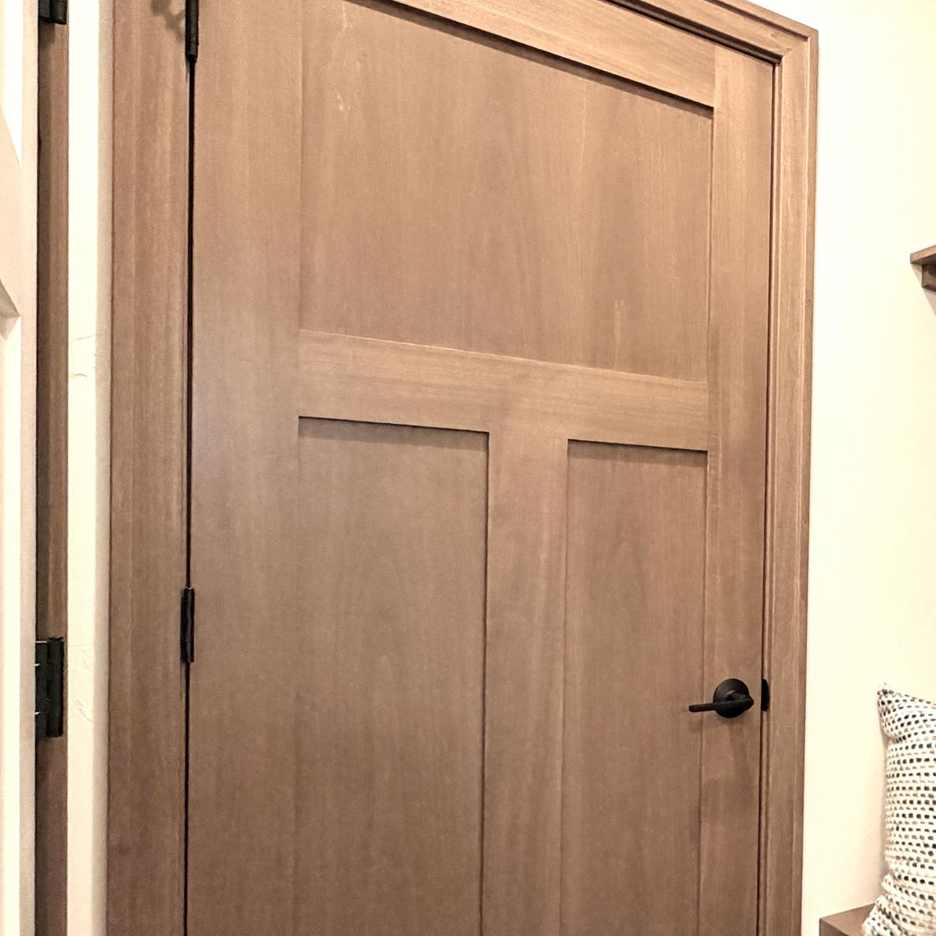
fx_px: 979
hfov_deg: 43.4
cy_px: 559
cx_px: 945
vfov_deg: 50.8
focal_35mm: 32
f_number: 2.2
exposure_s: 1/120
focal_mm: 2.22
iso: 320
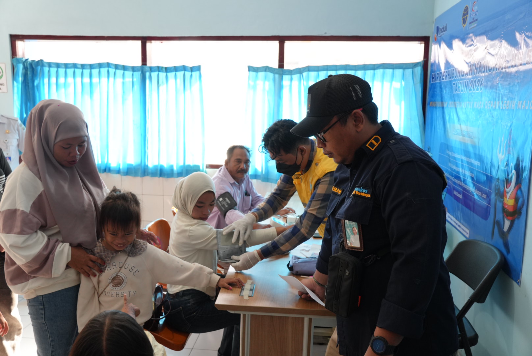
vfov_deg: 41.8
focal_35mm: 32
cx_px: 266
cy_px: 178
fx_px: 466
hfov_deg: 59.5
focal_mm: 21
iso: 800
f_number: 4
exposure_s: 1/160
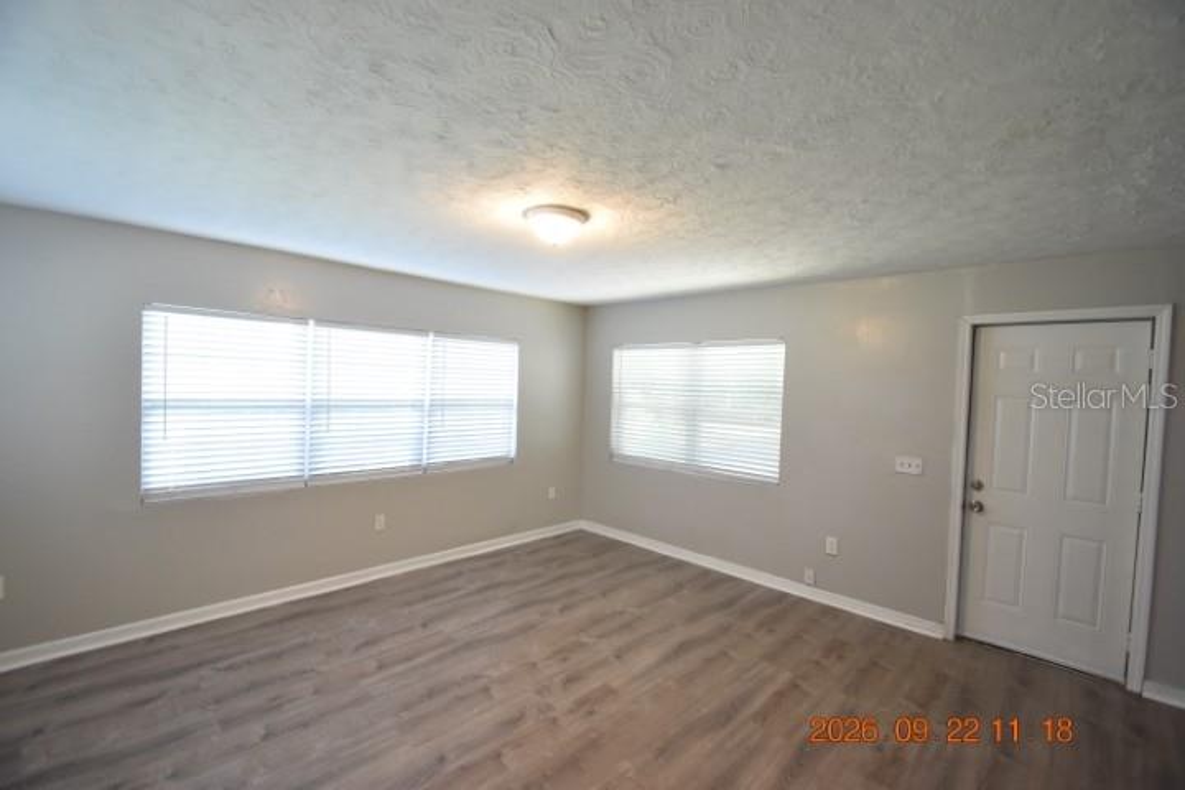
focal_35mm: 15
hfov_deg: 100.4
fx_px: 494
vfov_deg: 77.3
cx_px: 592
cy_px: 395
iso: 1000
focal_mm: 10
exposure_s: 1/60
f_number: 3.5
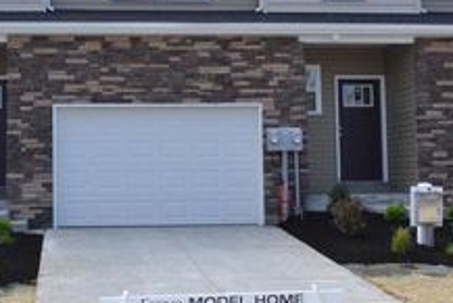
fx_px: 957
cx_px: 173
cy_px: 87
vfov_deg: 17.9
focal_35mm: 76
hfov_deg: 26.6
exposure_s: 1/320
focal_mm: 22
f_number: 8
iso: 200
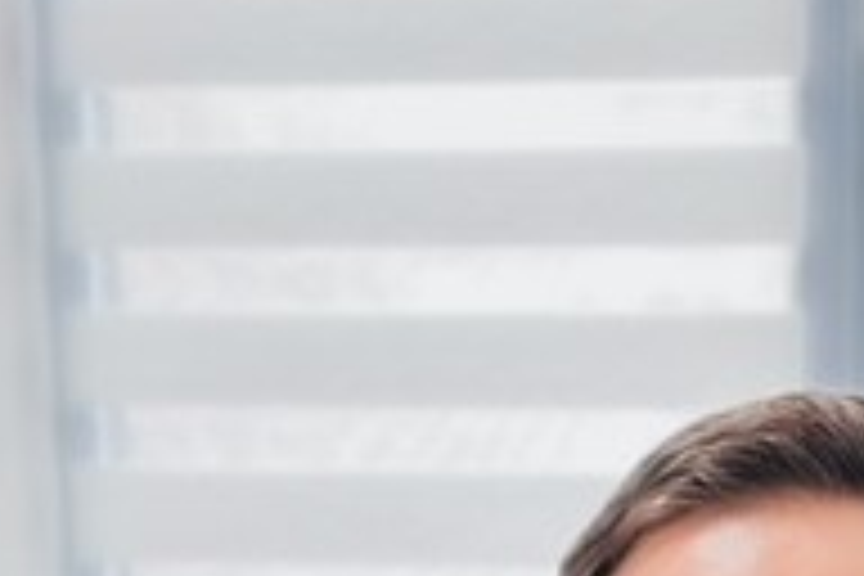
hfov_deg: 12.3
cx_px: 720
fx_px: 3984
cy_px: 1336
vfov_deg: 7.7
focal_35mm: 166
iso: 320
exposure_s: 1/60
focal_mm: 6.86
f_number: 1.8
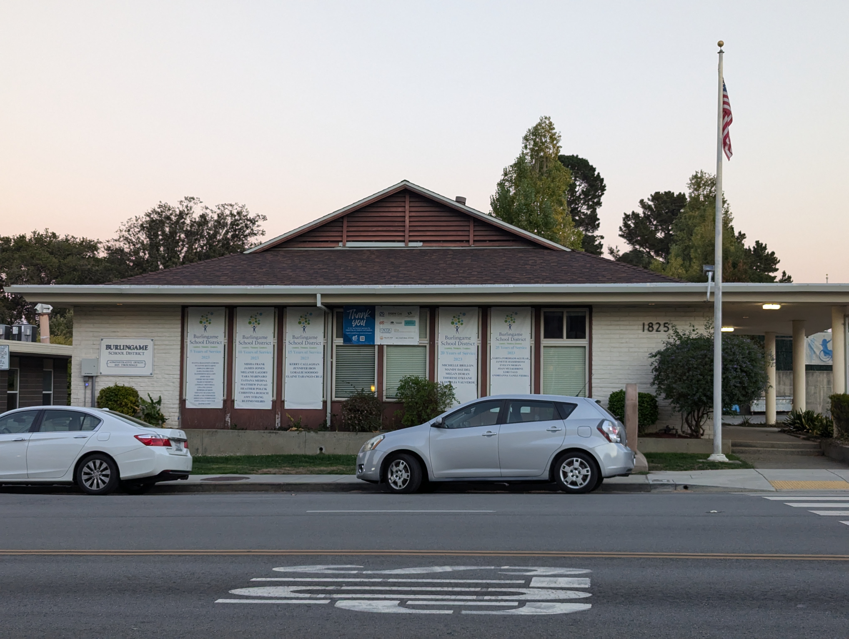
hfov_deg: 39.6
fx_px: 1179
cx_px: 424
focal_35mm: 48
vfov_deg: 30.3
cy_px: 320
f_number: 1.85
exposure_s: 1/170
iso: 210
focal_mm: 6.81
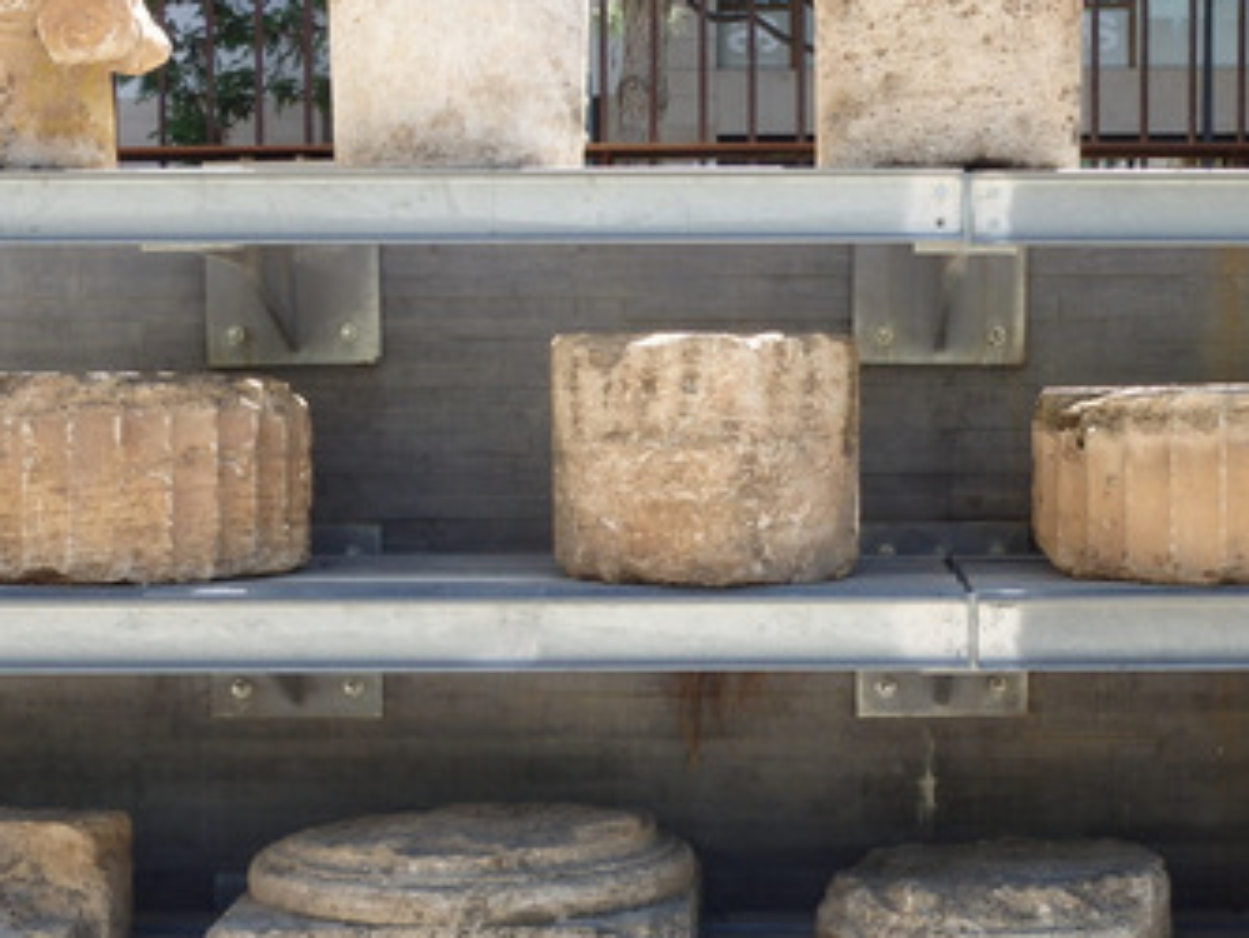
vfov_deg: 21.3
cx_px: 814
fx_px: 2491
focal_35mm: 69
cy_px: 486
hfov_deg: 28.0
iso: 125
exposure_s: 1/125
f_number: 4.9
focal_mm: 8.3
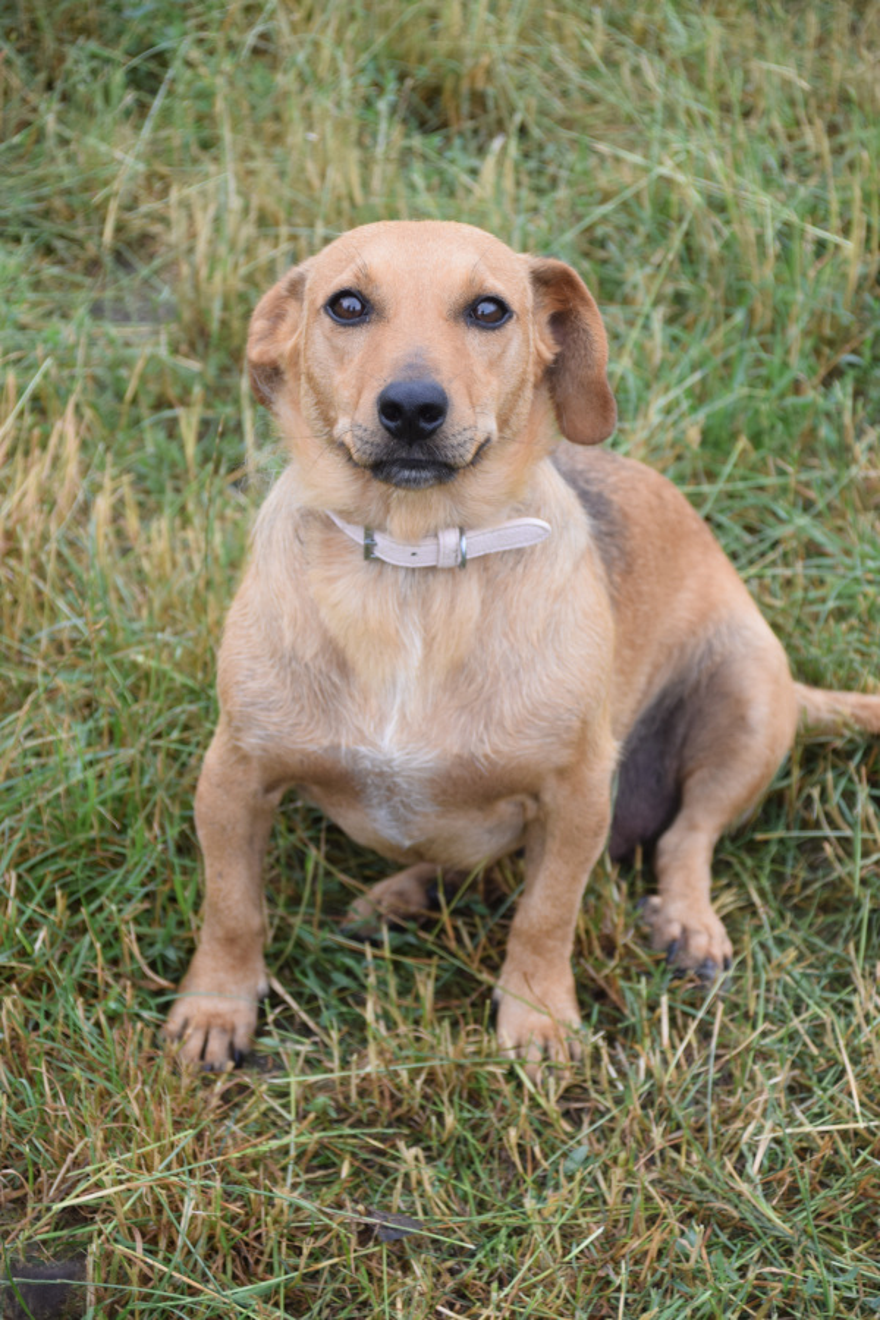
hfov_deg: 13.0
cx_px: 440
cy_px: 660
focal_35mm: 105
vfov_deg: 19.5
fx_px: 3850
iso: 400
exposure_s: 1/125
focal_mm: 70
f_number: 5.6
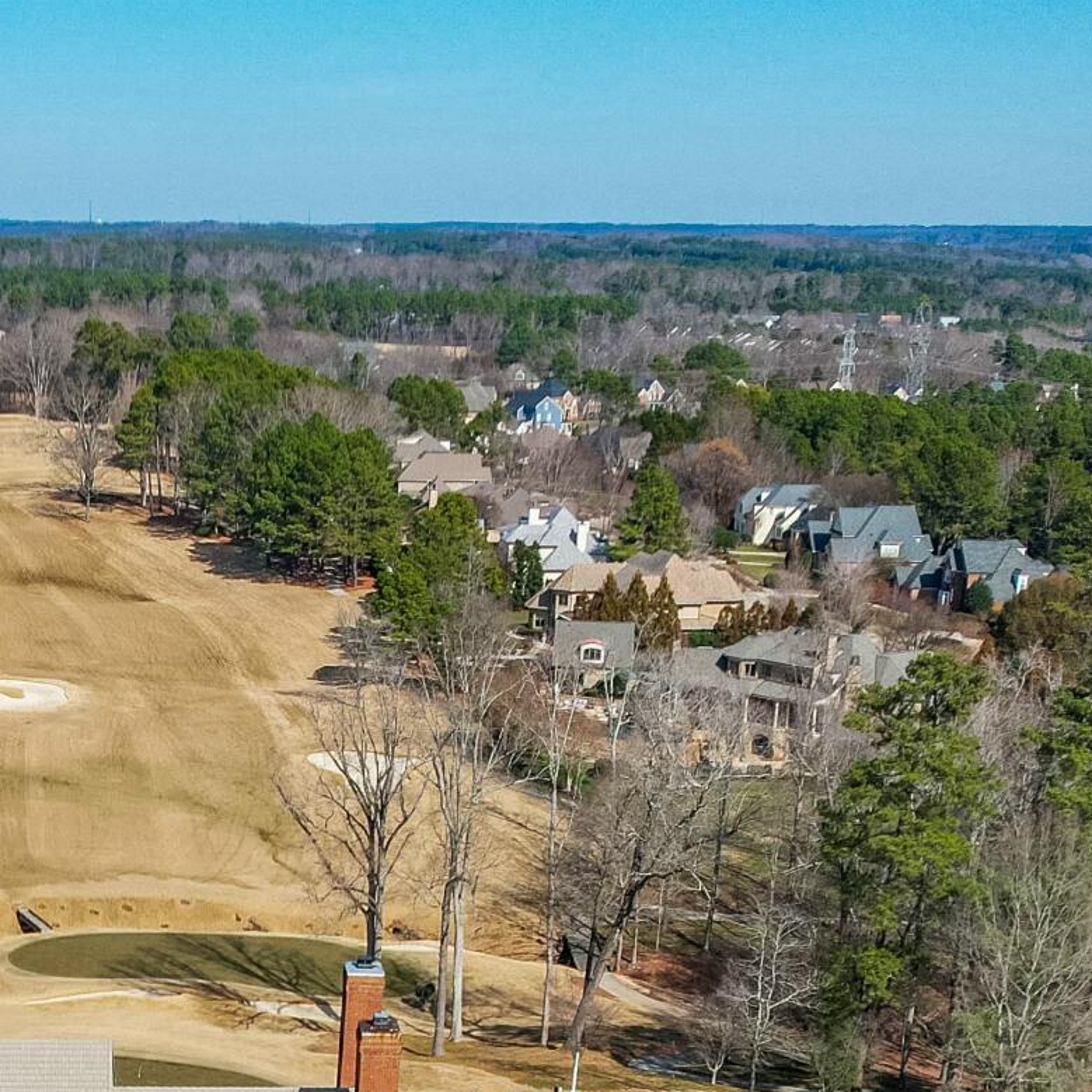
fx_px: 2570
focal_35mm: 72
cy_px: 1319
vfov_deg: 22.1
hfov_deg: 23.2
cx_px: 62
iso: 130
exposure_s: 1/2500
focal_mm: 8.38
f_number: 2.8
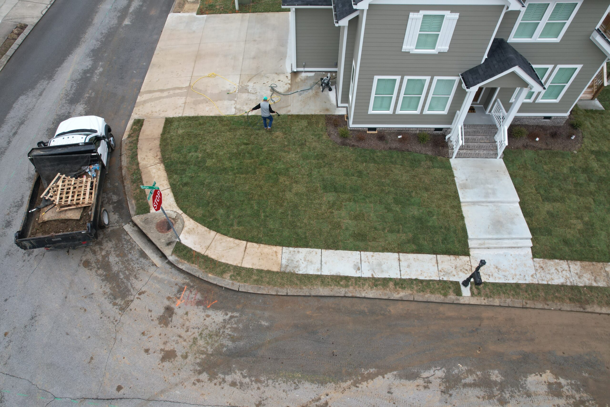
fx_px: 373
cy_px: 204
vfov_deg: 57.2
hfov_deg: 78.6
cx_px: 305
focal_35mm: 22
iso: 100
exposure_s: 1/320
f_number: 2.8
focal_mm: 8.38
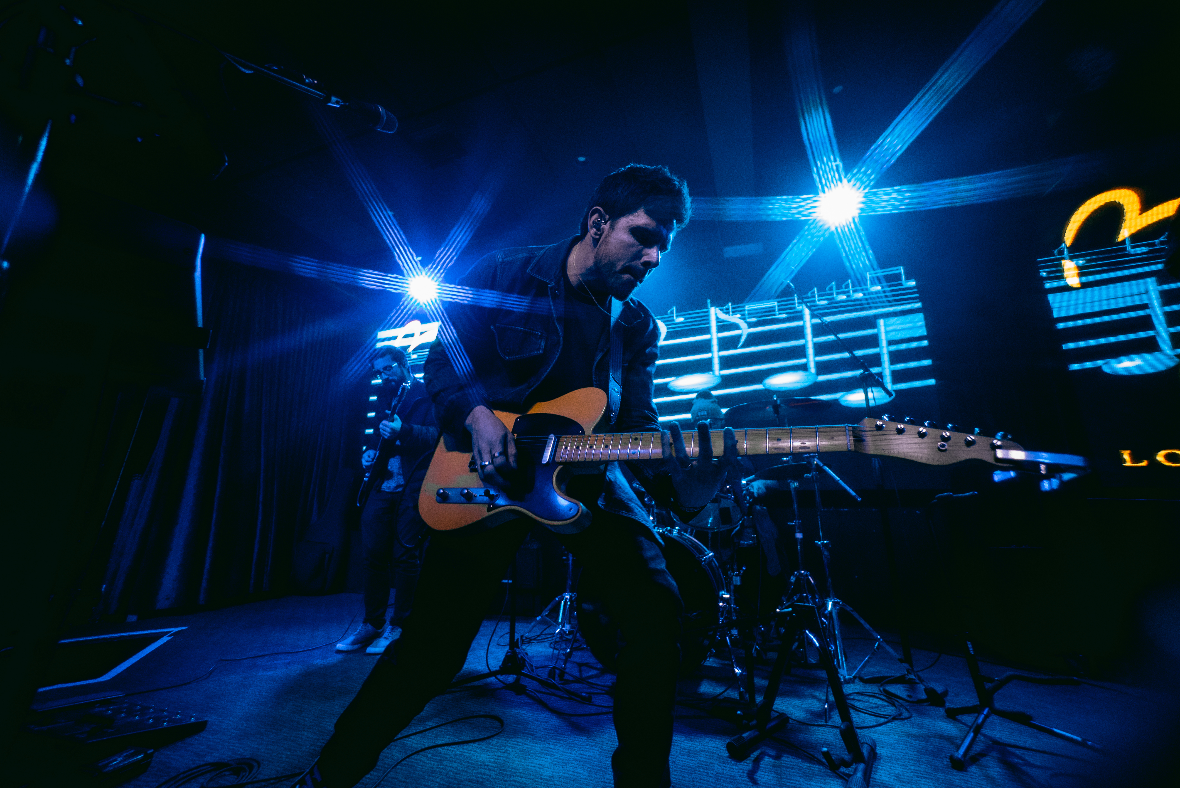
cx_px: 590
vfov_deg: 81.3
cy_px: 394
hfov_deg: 104.2
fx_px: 459
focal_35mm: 14
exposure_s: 1/200
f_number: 4
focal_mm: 14
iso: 4000
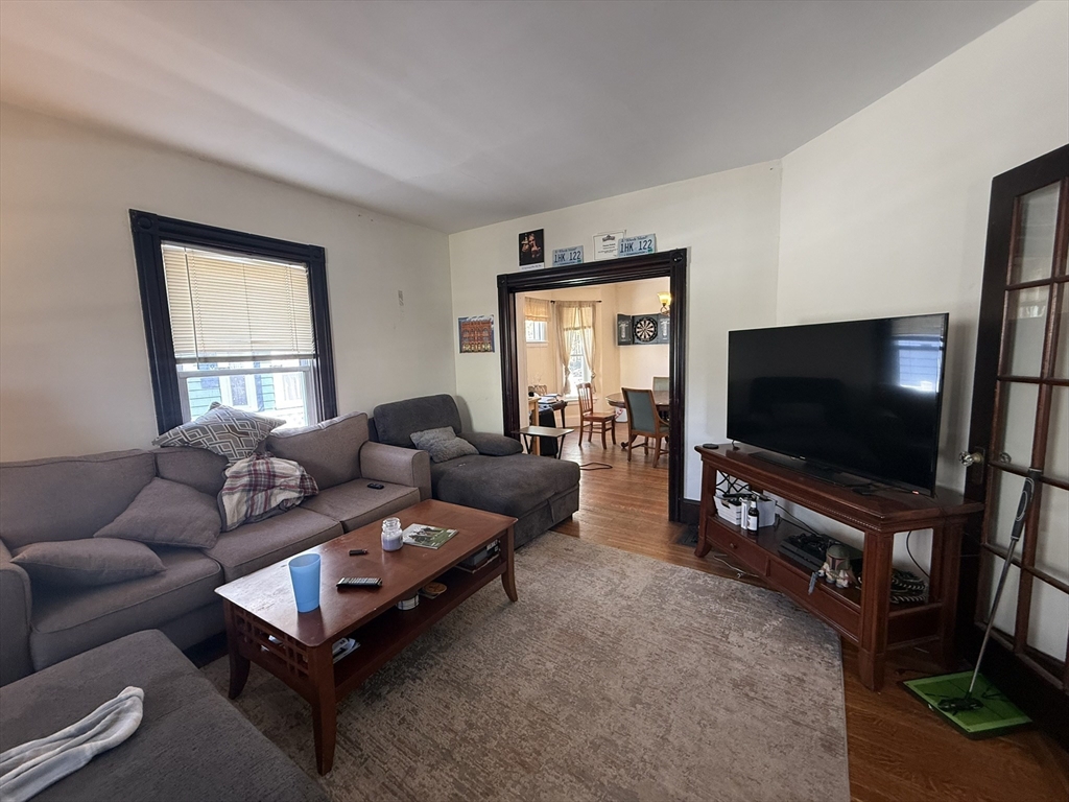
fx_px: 432
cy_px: 401
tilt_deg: -6.0
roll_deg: +1.7
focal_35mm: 14
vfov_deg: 85.7
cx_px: 534
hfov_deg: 102.1
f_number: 2.2
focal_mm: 2.22
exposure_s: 1/60
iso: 200
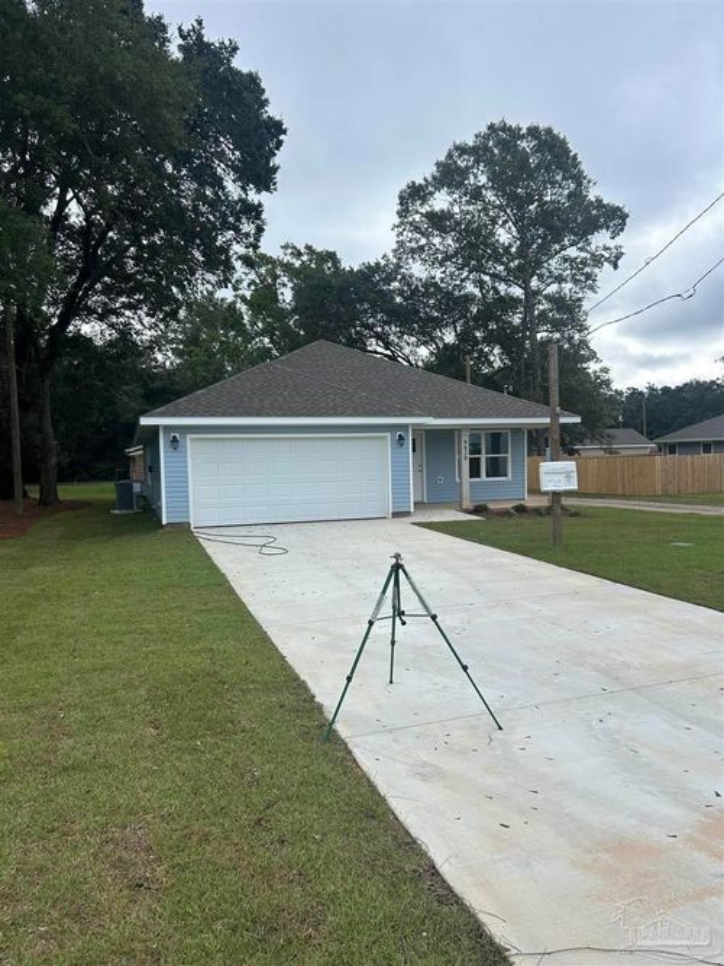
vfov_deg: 67.3
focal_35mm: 26
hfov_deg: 53.0
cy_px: 483
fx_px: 725
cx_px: 362
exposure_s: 1/1901
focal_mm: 5.7
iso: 50
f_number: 1.5
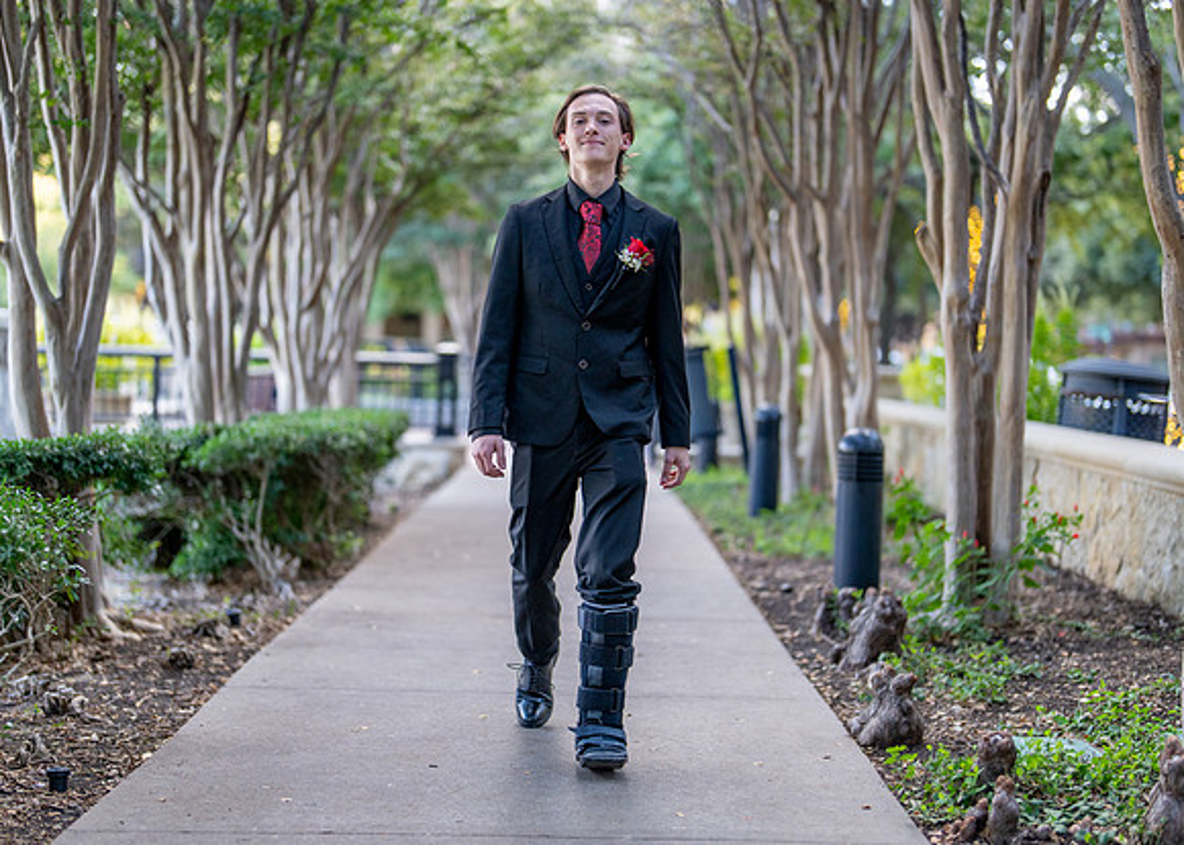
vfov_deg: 23.9
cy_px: 422
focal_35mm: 60
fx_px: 2000
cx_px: 597
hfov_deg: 33.0
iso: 400
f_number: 1.2
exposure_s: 1/1000
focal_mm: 50
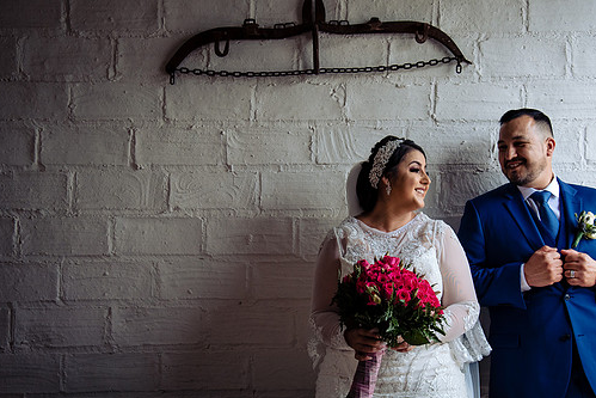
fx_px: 795
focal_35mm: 48
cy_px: 212
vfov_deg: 28.1
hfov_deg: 41.0
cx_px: 338
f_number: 5.6
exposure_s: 1/640
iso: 1250
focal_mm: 40
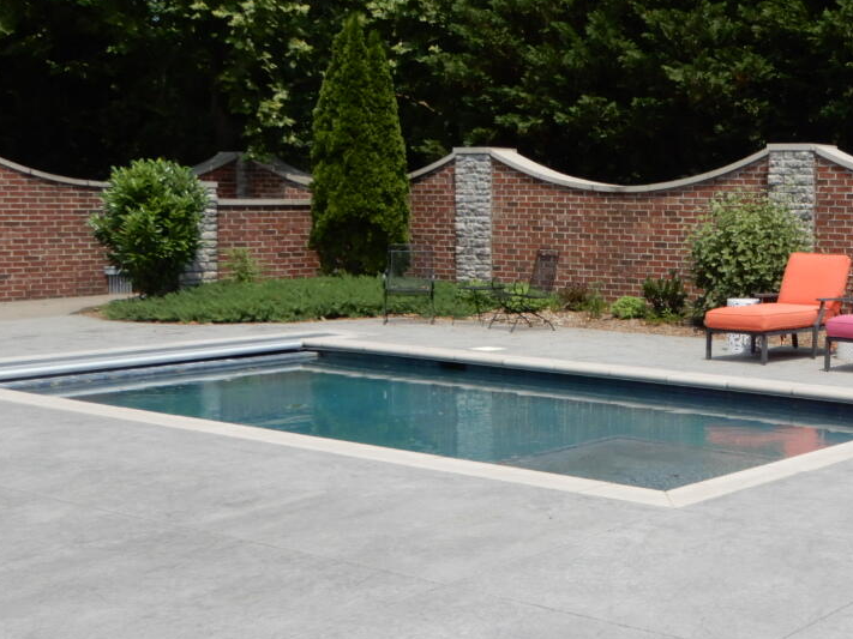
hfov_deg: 33.1
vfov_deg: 27.0
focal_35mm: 54
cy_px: 318
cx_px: 818
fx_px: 1330
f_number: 3.4
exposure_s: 1/800
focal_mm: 4.3
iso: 80
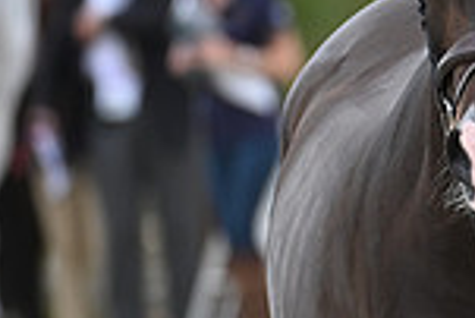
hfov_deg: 1.3
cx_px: 790
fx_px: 20339
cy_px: 96
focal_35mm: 1540
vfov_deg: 0.9
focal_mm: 400
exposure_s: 1/1250
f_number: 5.6
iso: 640
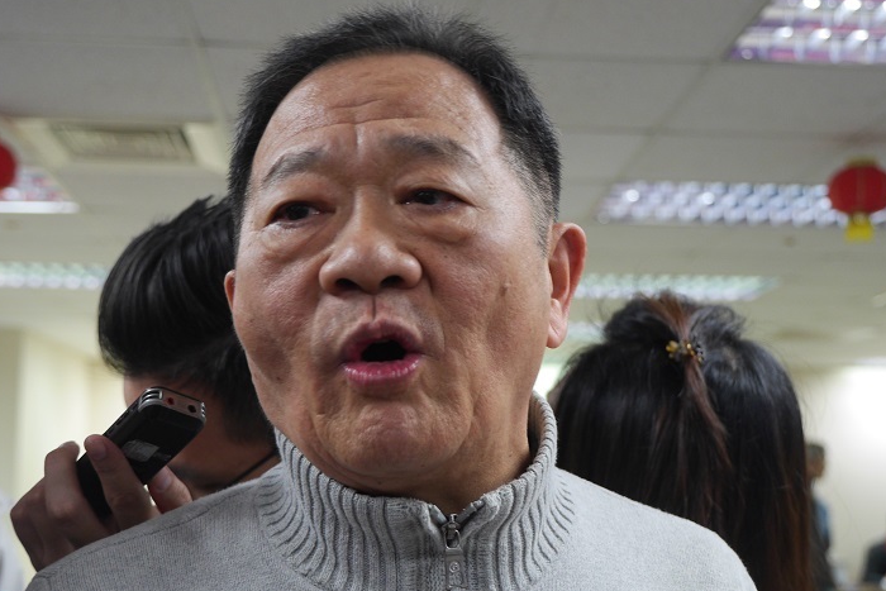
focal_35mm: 53
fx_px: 1305
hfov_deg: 37.4
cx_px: 520
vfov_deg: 25.5
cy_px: 325
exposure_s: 1/125
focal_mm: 21
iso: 800
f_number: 2.8
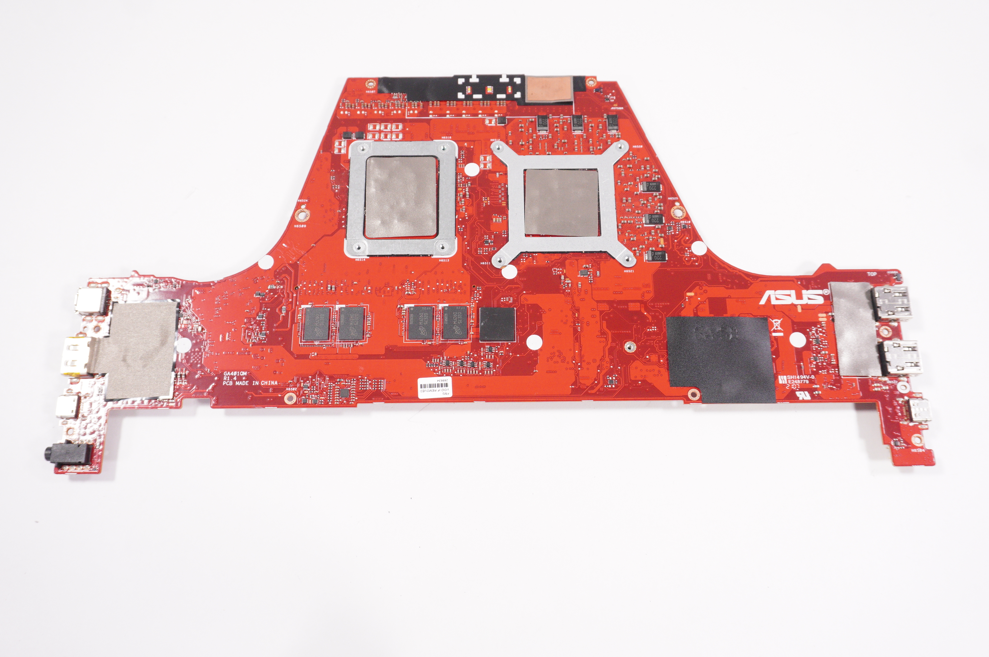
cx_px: 494
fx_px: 823
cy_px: 328
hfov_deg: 62.0
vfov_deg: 43.5
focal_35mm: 30
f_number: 5.6
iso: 1000
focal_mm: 20
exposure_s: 1/250
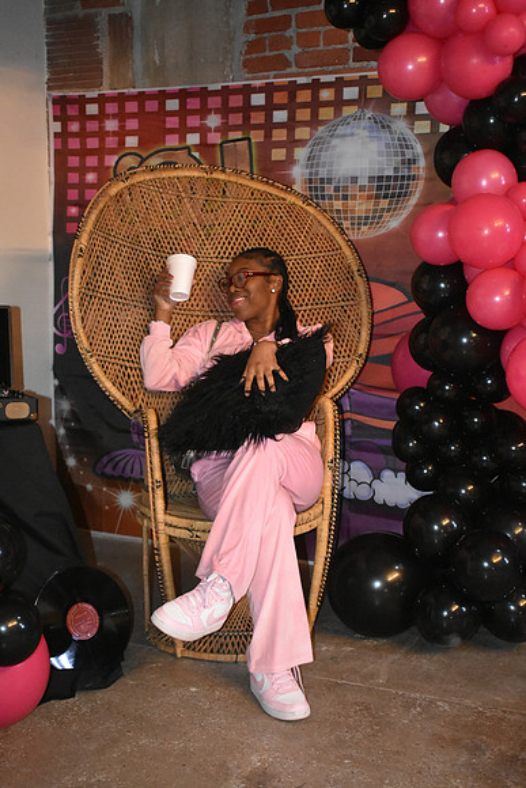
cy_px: 394
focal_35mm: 46
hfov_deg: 29.0
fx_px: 1018
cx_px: 263
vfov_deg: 42.3
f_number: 4.2
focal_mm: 31
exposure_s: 1/60
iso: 6400
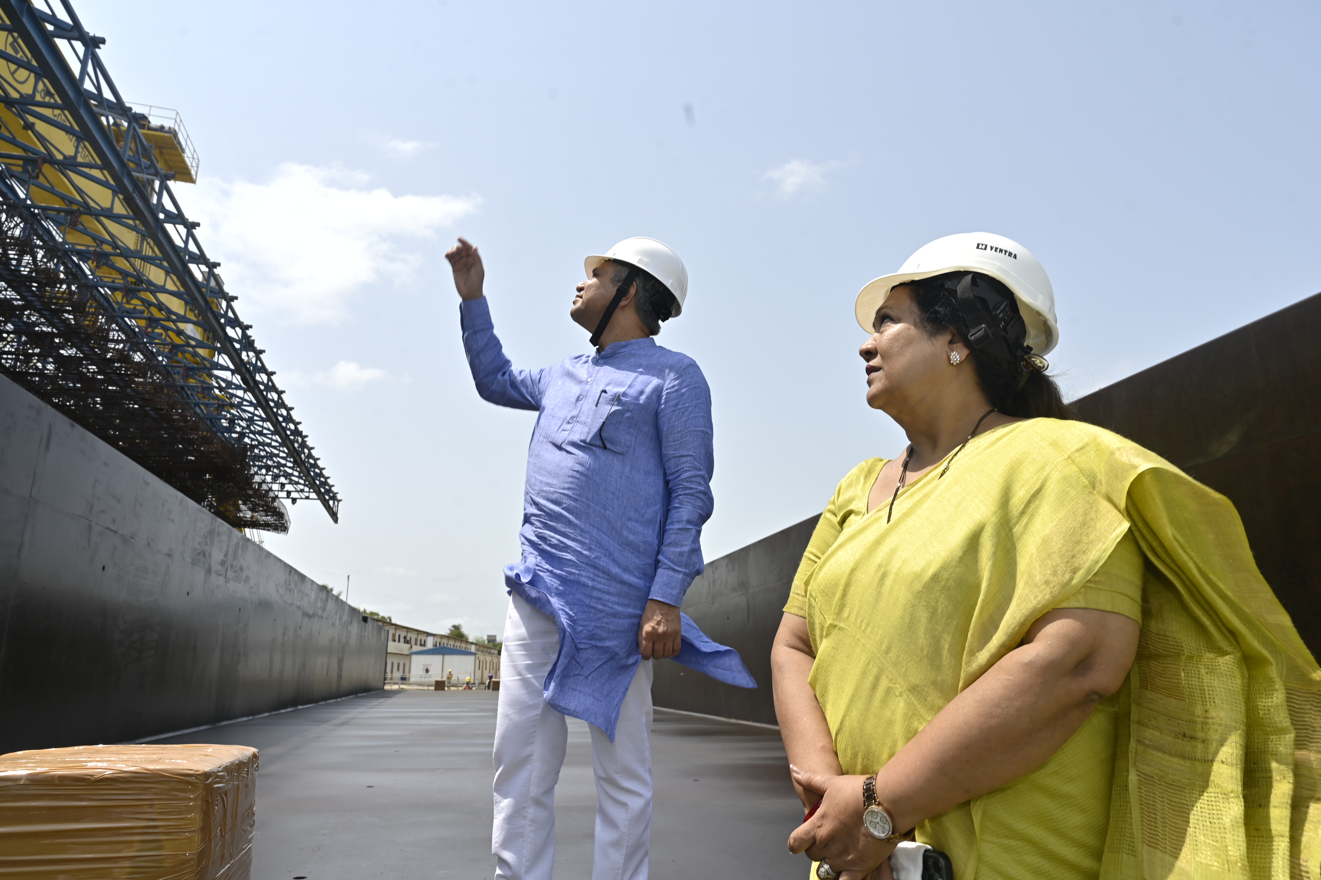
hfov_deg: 73.8
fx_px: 880
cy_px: 440
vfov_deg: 53.1
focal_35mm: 24
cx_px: 660
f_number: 9
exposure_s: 1/125
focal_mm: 24
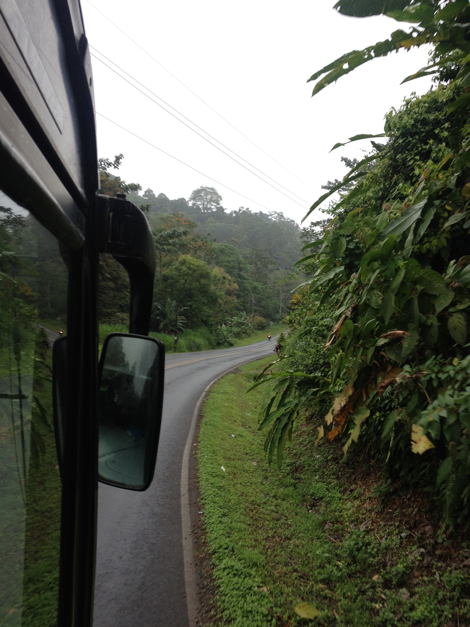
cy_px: 314
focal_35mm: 35
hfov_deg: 40.7
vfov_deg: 52.6
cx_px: 235
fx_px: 634
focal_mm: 4.28
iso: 50
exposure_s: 1/305
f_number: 2.4
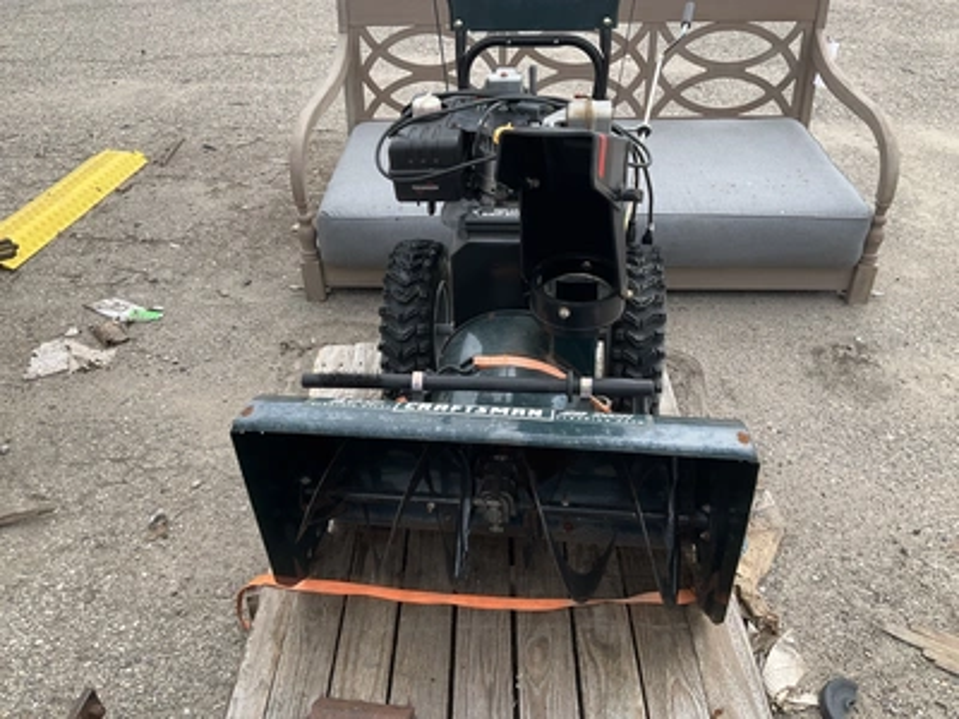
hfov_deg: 61.7
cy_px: 360
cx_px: 480
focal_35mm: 29
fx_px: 803
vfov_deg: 48.2
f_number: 1.8
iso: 25
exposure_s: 1/691
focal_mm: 3
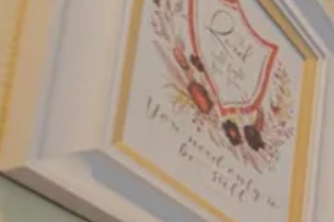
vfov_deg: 16.3
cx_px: 598
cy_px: 456
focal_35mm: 62
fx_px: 574
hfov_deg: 21.5
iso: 100
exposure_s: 1/2.5
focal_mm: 14
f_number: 5
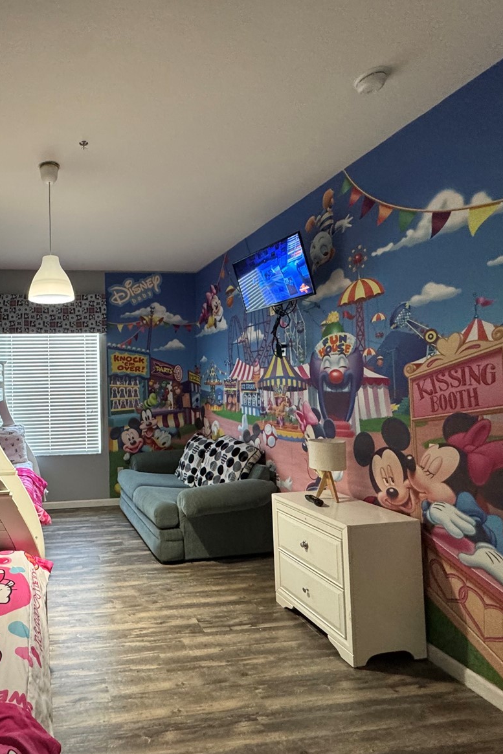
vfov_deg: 84.0
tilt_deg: +0.9
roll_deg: +0.8
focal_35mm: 20
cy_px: 378
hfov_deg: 56.1
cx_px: 80
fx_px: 419
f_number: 2.2
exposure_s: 1/60
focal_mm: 2.22
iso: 500
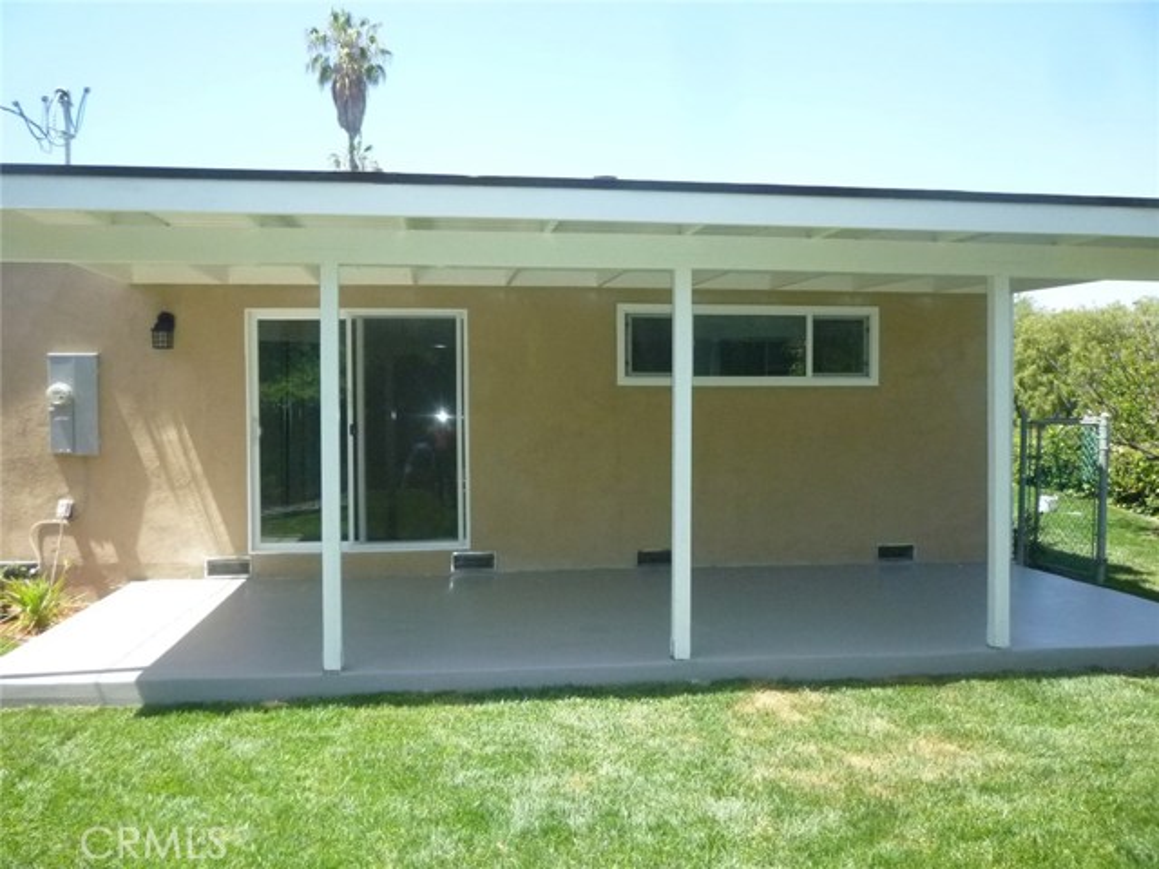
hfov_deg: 61.7
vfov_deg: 48.2
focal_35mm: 29
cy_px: 434
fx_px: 971
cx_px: 580
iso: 400
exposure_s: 1/640
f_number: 4.5
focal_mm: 5.2
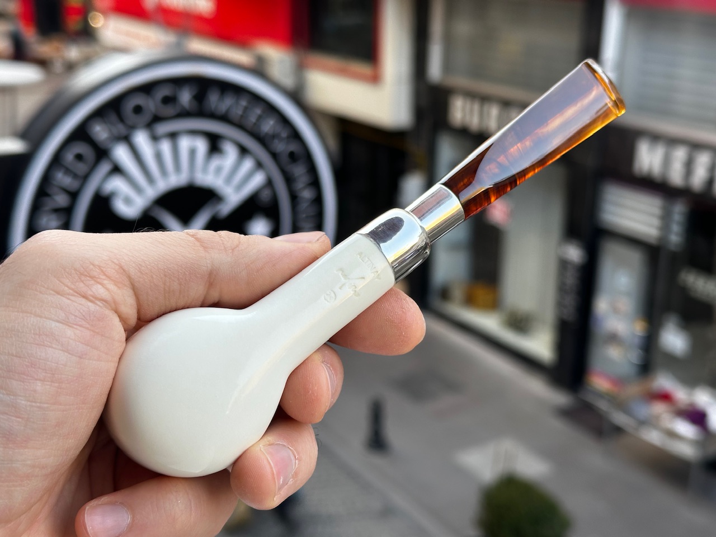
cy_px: 268
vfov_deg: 30.3
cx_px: 358
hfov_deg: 39.7
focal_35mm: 48
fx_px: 993
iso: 50
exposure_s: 1/171
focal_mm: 6.86
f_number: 1.78
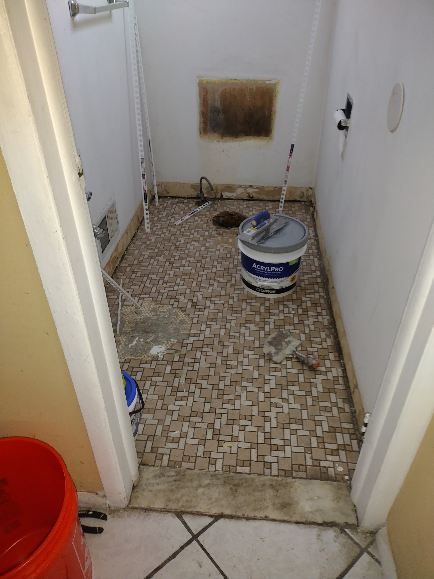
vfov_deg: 65.3
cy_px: 290
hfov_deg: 51.4
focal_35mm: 27
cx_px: 217
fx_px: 451
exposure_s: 1/40
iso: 284
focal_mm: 4.71
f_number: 1.7
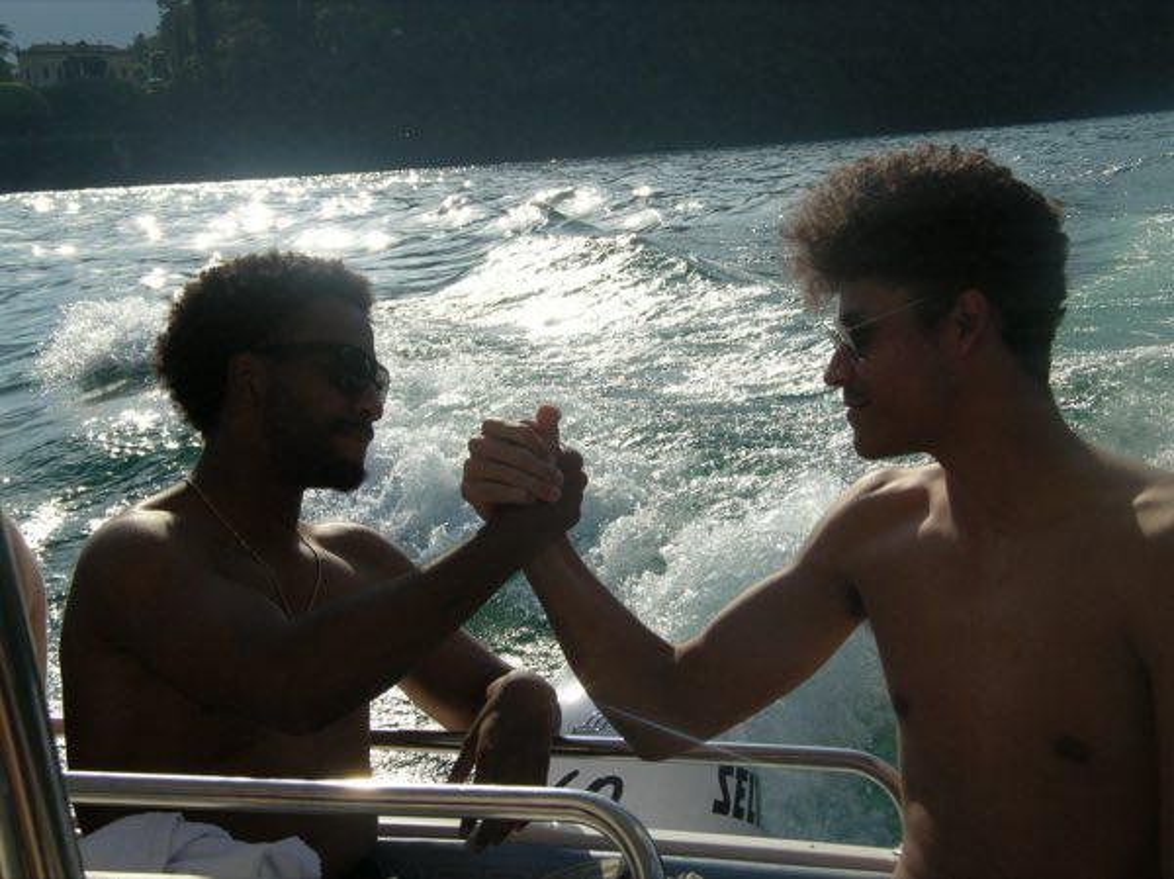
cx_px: 587
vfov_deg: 22.9
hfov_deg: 30.3
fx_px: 2169
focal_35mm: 64
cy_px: 440
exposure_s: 1/1147
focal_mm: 10.6
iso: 50
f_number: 4.5
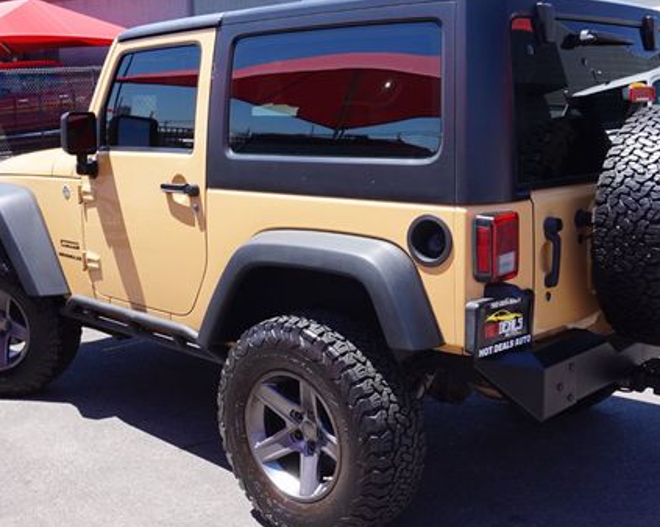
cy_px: 265
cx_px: 337
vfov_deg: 33.6
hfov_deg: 41.4
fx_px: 873
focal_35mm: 45
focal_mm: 21
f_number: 9
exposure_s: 1/80
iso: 100
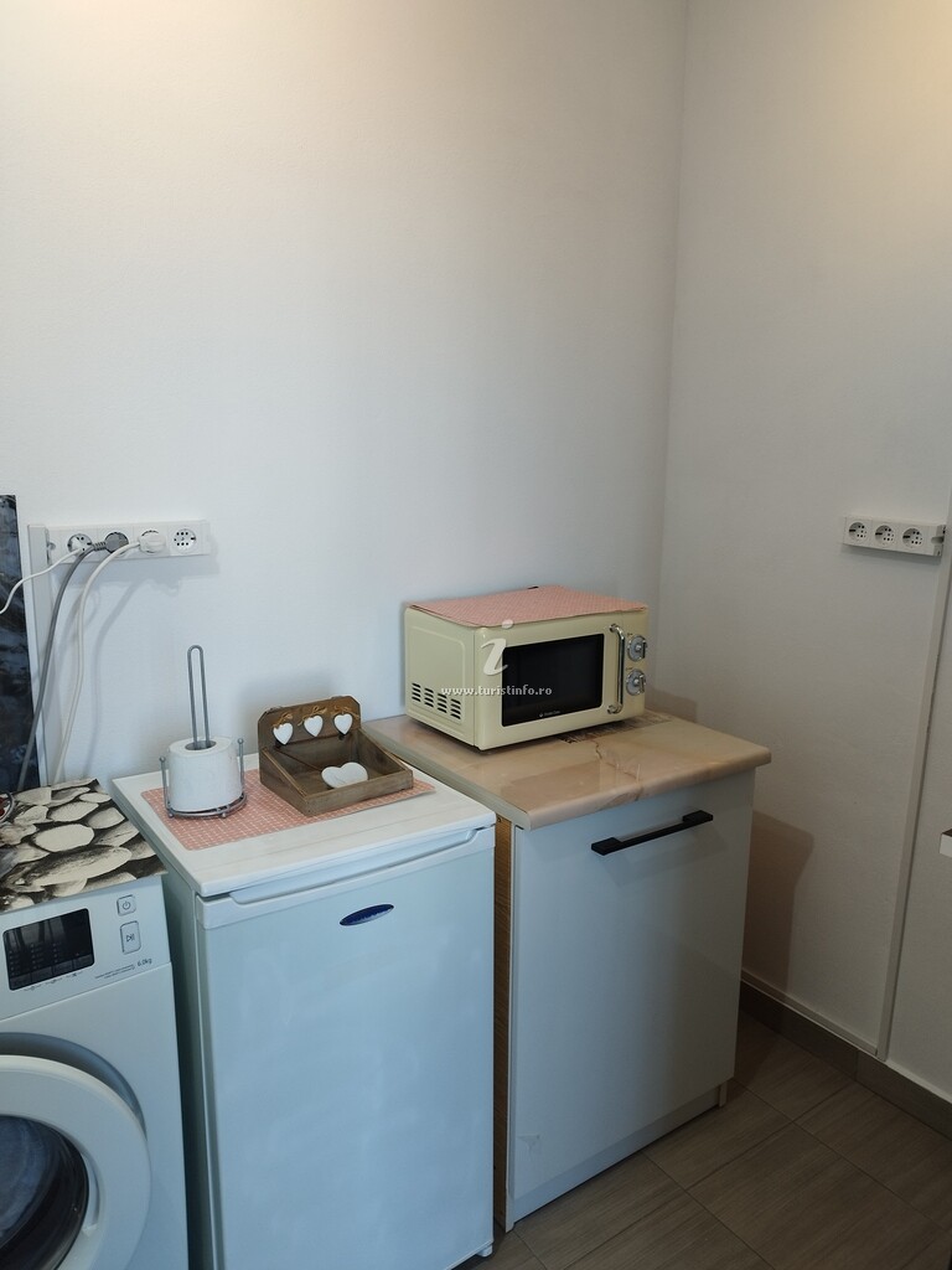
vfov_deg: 71.6
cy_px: 635
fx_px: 880
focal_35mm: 24
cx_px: 476
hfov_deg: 56.8
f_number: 1.89
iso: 170
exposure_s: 1/50
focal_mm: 5.89
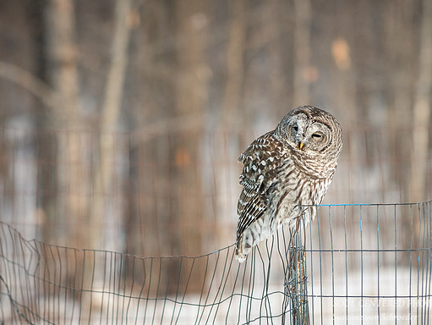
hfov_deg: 5.1
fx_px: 4883
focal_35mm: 391
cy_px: 163
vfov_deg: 3.8
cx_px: 178
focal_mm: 190
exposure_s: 1/1600
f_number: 3.5
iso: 500
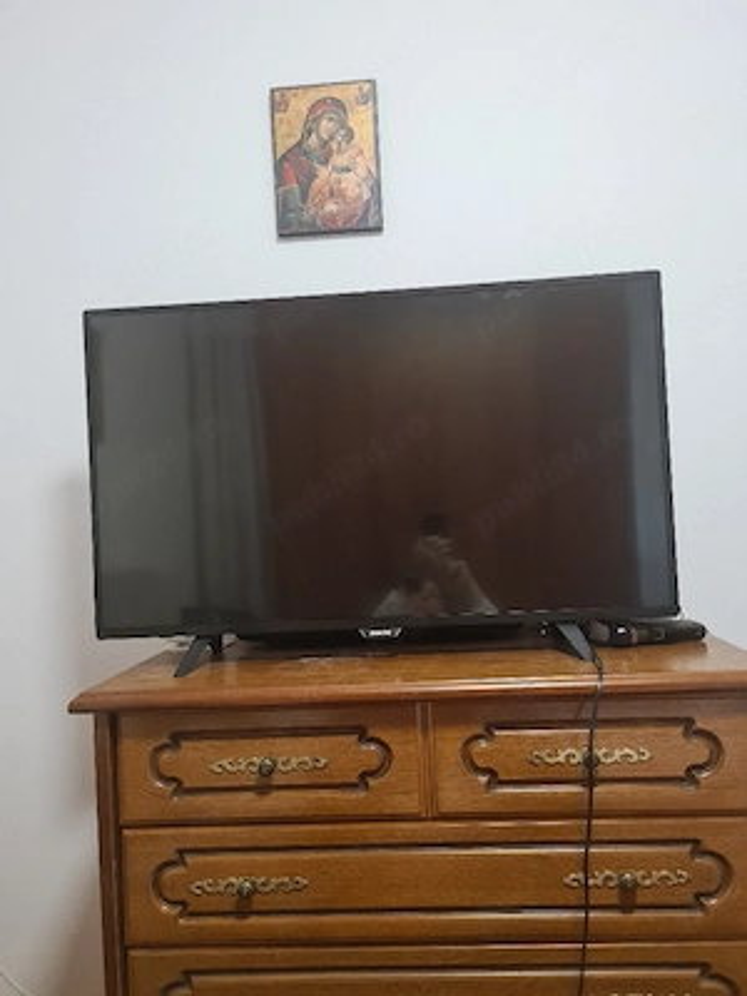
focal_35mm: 26
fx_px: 748
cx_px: 374
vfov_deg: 67.3
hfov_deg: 53.1
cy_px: 498
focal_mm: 5.4
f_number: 1.8
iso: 500
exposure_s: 1/50
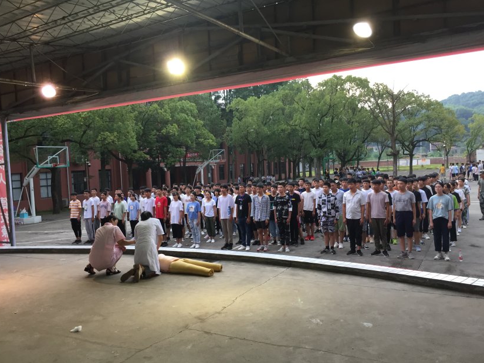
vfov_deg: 46.8
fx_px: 420
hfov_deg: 60.0
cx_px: 242
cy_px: 185
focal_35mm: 30
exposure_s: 1/33
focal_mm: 4.15
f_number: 2.2
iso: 32
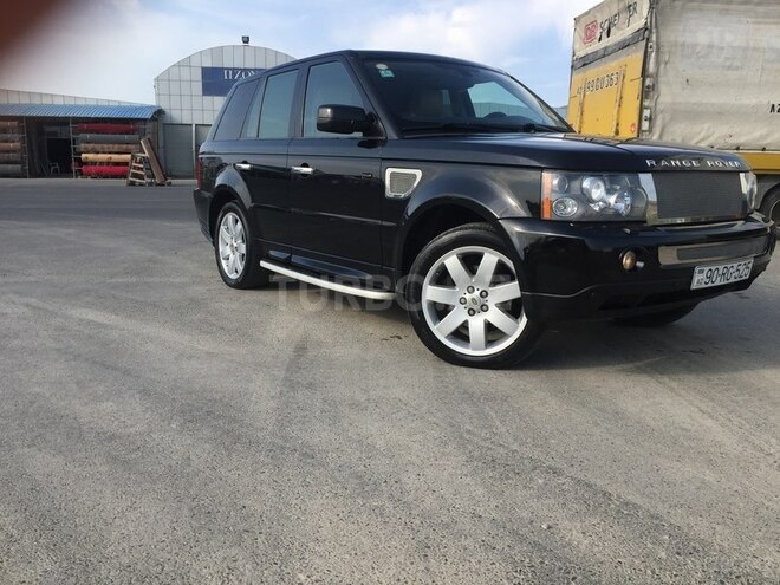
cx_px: 390
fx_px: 653
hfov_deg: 61.7
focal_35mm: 29
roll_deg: -1.8
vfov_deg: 48.2
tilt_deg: -8.4
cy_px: 292
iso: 32
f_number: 2.2
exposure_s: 1/1276
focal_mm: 4.15
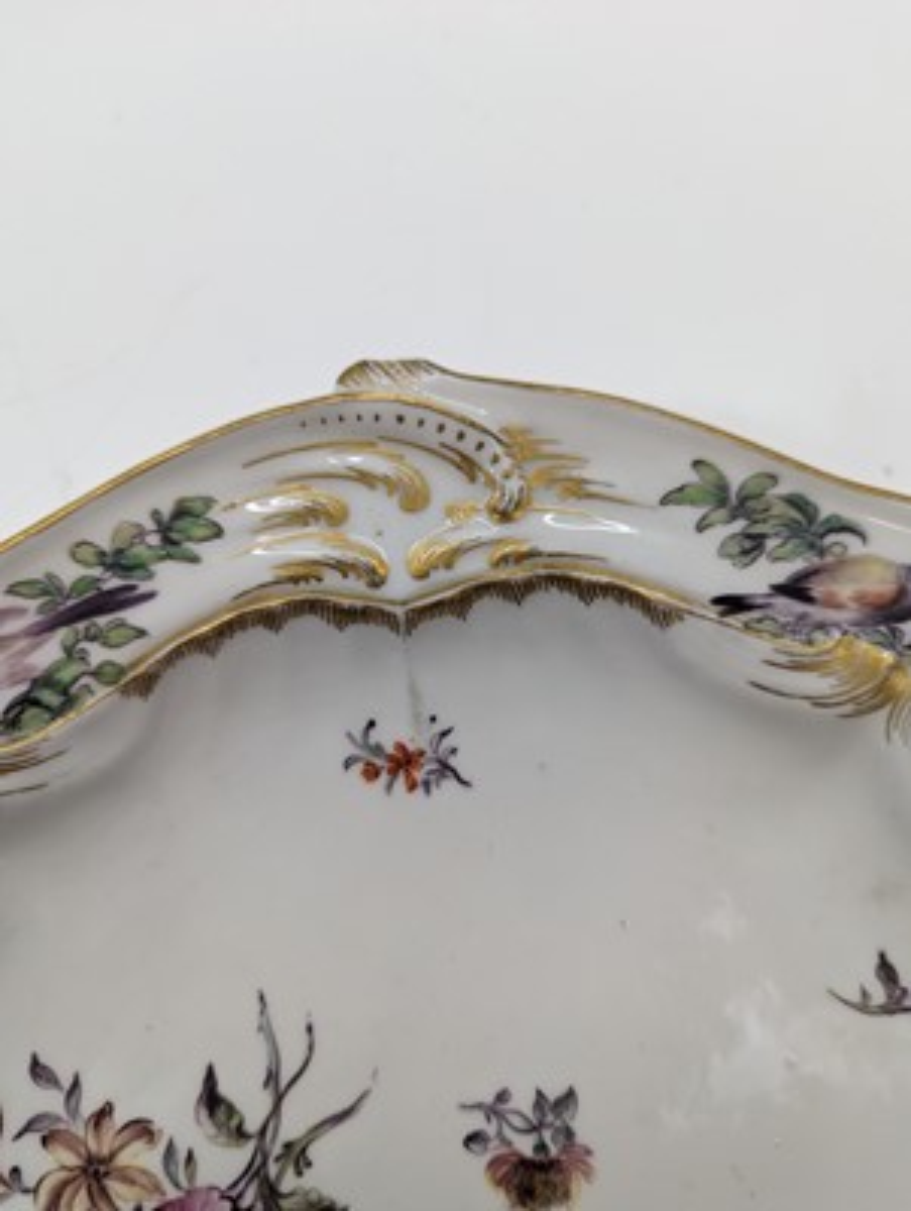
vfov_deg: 71.5
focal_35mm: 24
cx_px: 456
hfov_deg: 56.9
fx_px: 840
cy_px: 606
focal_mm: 6.81
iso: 66
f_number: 1.85
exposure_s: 1/102
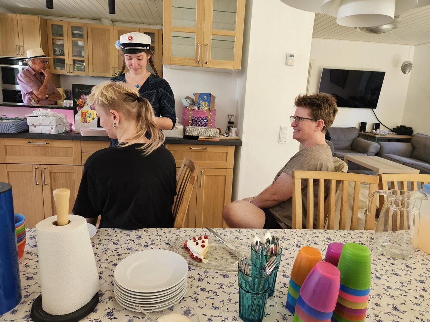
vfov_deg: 58.9
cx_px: 215
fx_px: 286
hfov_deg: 73.9
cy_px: 161
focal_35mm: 23
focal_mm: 5.4
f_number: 1.8
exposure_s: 1/180
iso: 160
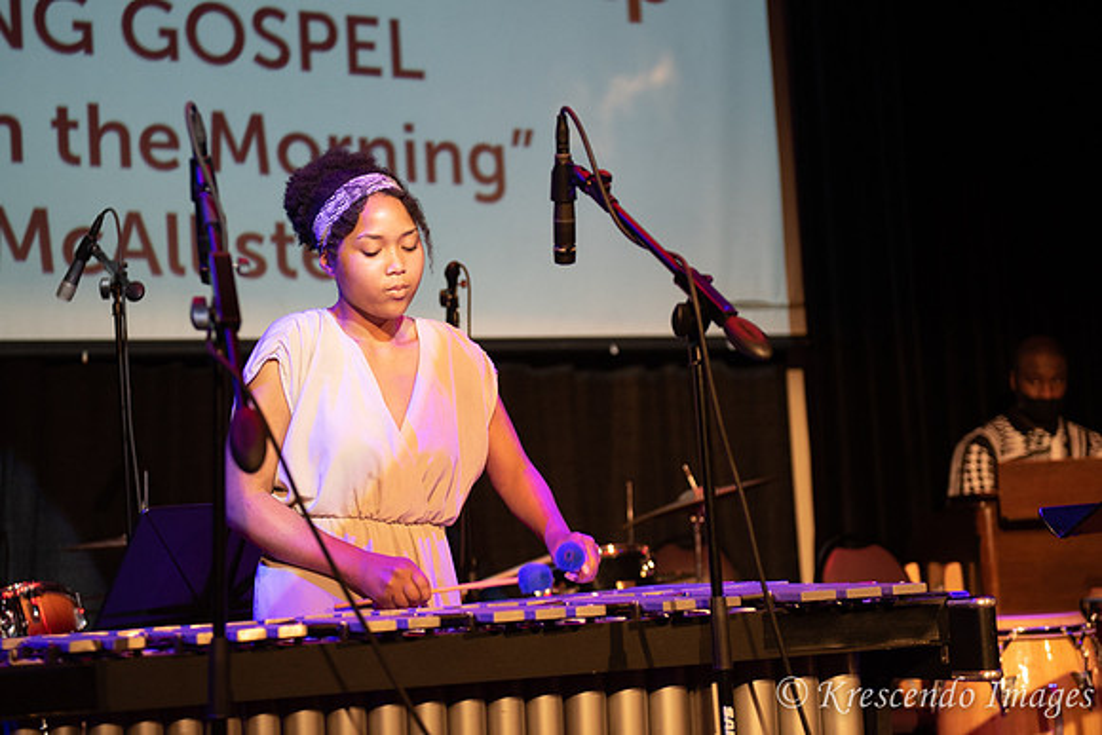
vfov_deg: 19.3
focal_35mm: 70
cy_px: 318
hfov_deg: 28.7
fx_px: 2156
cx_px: 523
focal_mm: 62
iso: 1600
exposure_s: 1/125
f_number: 2.8
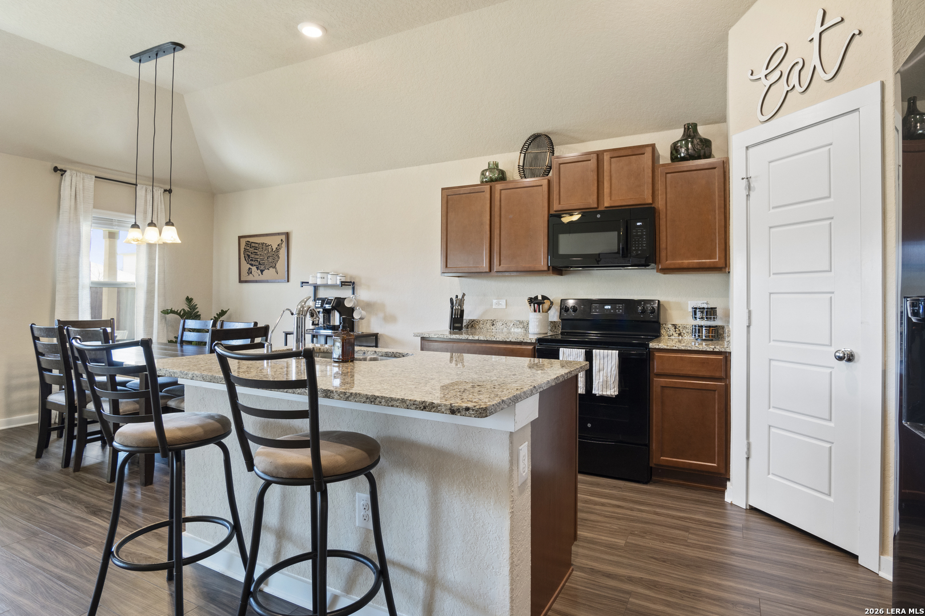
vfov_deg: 67.4
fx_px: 462
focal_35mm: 18
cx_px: 462
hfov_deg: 90.0
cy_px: 308
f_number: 6.3
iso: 400
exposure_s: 1/3
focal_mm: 12
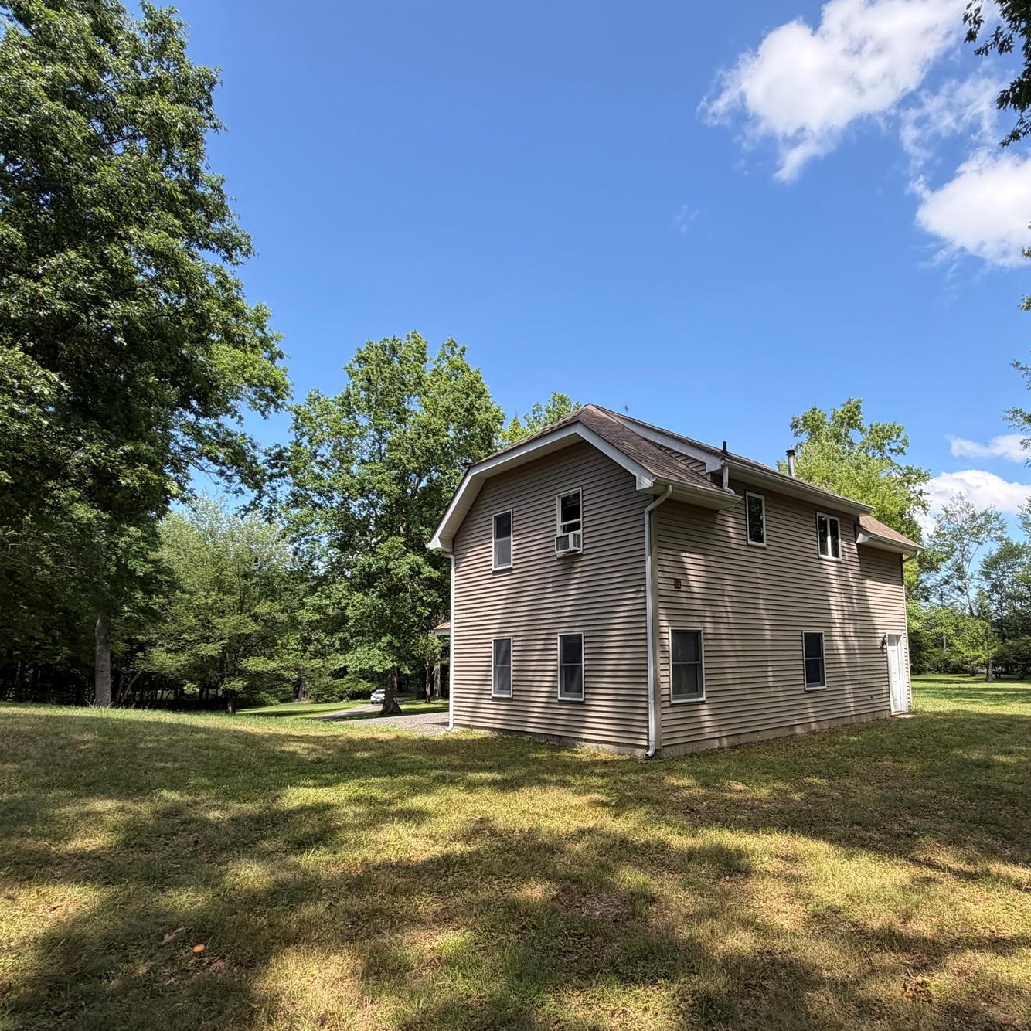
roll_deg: +1.0
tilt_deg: +7.4
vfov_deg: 77.3
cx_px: 651
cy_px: 587
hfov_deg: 76.2
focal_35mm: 19
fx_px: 640
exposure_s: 1/579
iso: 40
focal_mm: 2.22
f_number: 2.2
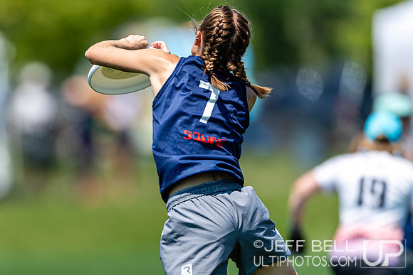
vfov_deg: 2.0
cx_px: 79
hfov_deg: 3.1
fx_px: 7708
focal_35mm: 672
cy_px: 192
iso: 100
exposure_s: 1/2000
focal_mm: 400
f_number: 2.8
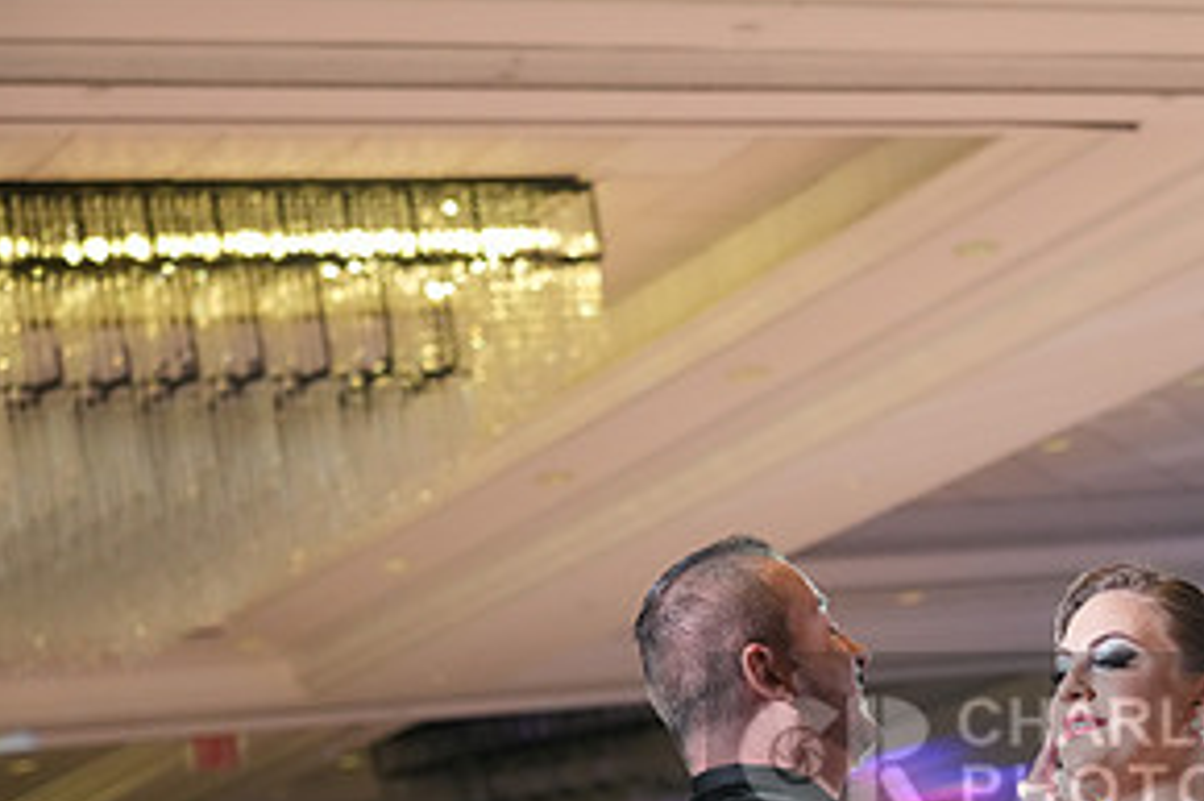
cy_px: 762
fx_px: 4078
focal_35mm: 122
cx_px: 1158
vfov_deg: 11.1
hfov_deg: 16.5
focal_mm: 61
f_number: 4
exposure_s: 1/400
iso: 3200
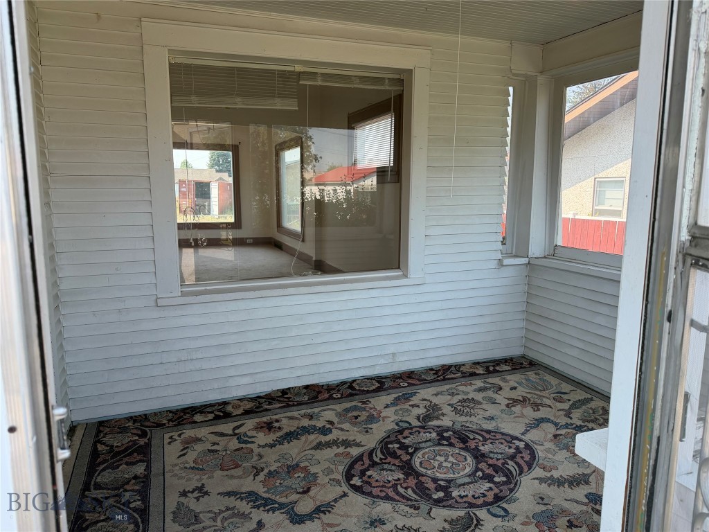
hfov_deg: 71.6
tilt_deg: -7.7
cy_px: 266
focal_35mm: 24
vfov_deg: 56.8
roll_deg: +0.6
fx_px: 492
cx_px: 354
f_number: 1.78
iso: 100
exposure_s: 1/858
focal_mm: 6.76
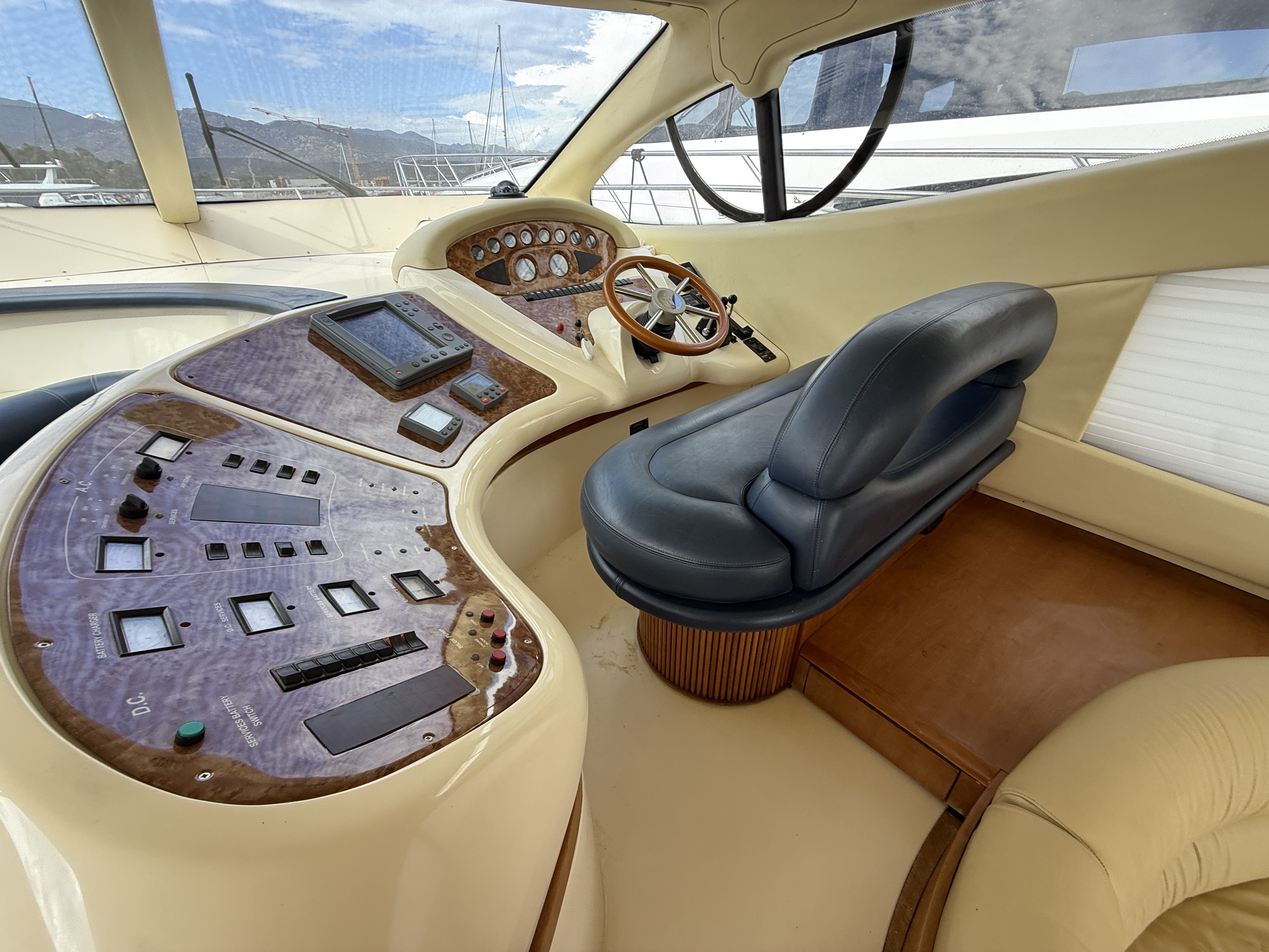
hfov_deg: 102.1
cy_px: 476
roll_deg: +0.3
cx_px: 634
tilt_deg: -29.2
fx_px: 513
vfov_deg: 85.7
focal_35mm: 14
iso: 80
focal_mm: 2.22
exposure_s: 1/99
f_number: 2.2
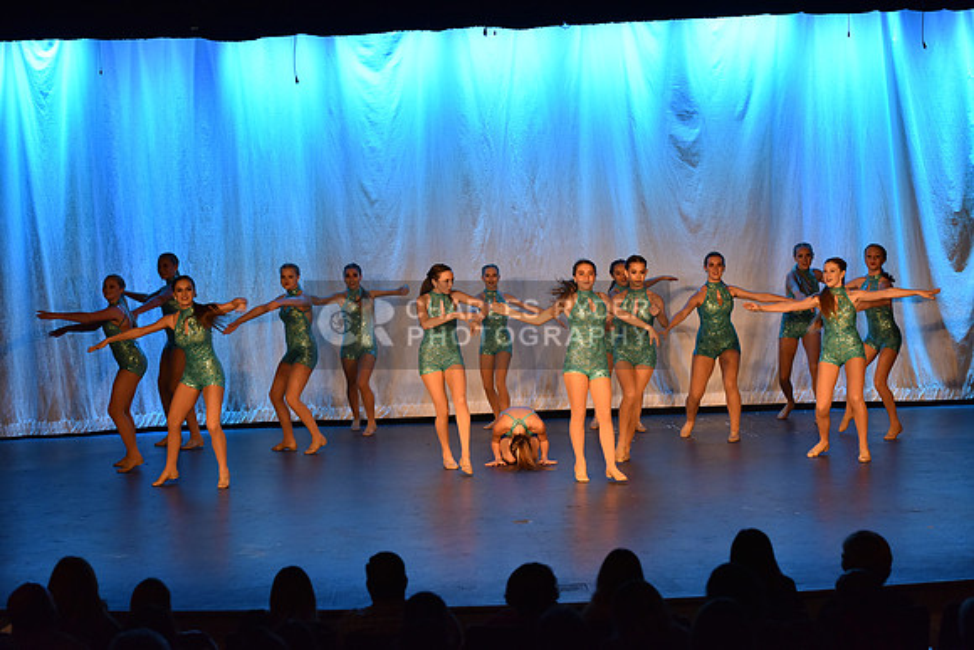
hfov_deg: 20.4
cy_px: 325
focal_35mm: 100
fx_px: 2706
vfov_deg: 13.7
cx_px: 487
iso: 2000
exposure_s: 1/250
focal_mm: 100
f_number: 3.5
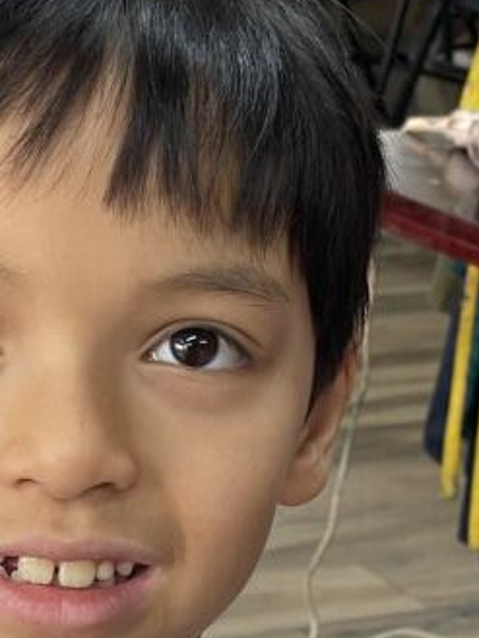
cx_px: 45
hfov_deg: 9.4
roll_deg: -2.7
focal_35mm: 158
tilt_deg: -23.7
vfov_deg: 12.2
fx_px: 2913
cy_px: 787
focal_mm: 6
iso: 32
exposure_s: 1/100
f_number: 2
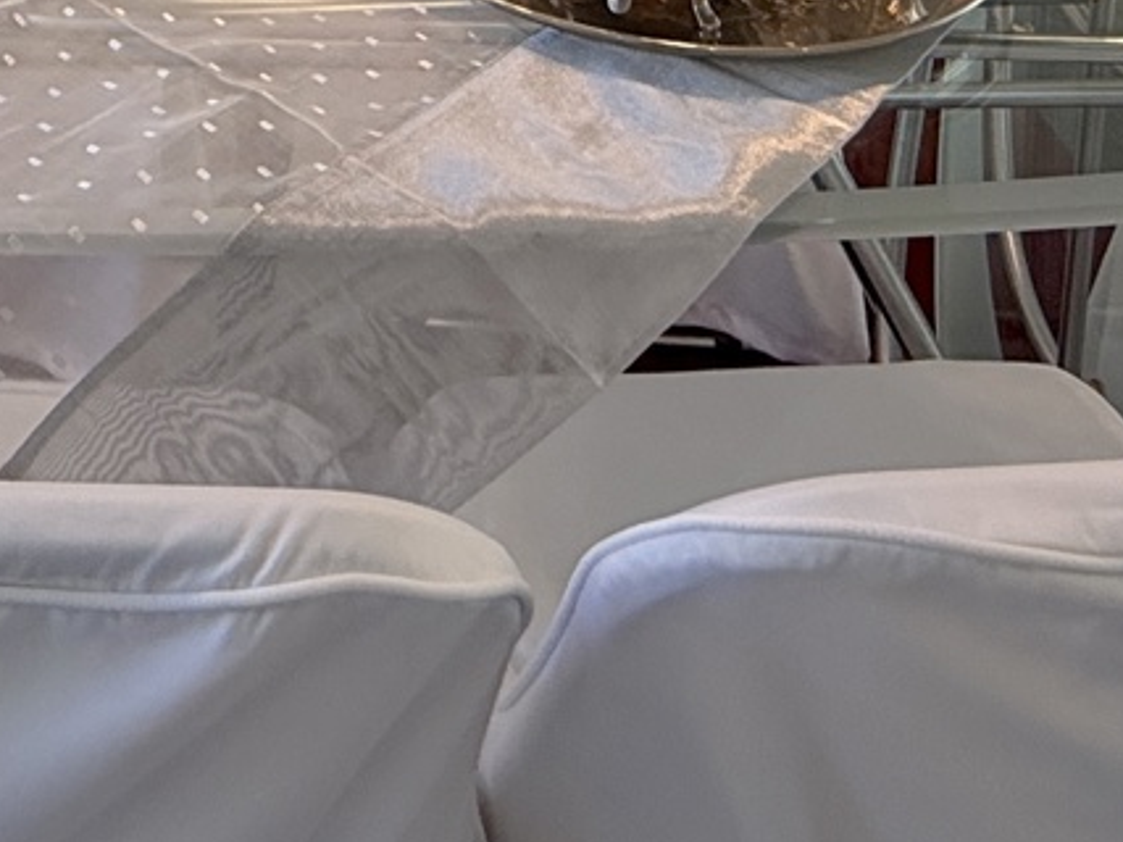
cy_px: -953
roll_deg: +0.2
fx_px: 2043
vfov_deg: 16.3
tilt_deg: -3.9
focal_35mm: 63
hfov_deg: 28.9
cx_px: 24
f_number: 2.2
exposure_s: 1/100
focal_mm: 2.22
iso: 50
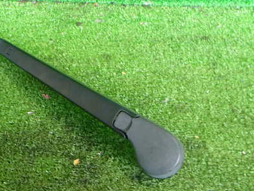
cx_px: 85
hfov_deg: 40.7
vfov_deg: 31.5
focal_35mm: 46
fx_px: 337
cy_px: 100
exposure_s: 1/30
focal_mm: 5.4
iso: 320
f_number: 2.3
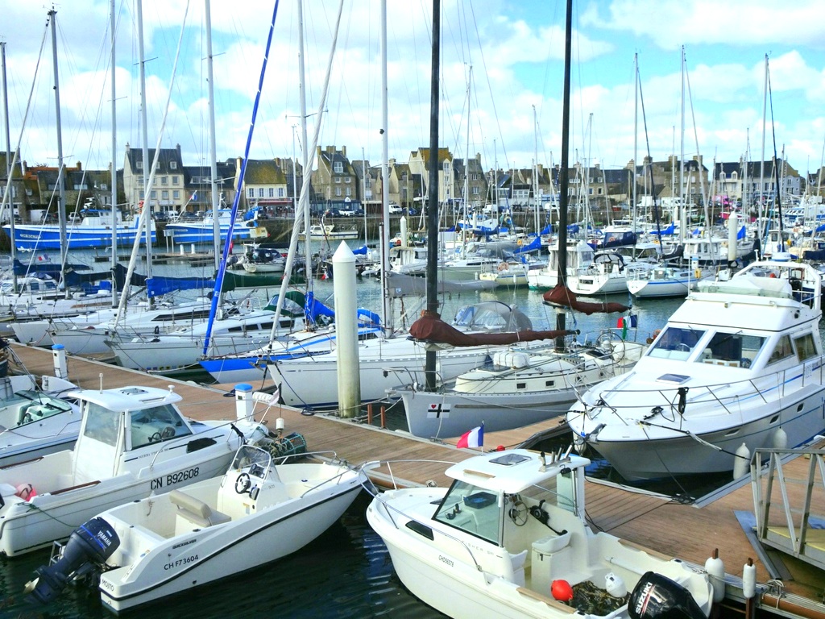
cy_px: 310
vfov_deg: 40.7
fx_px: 834
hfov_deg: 52.6
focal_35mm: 35
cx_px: 412
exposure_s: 1/800
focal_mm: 5.98
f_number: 4
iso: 80
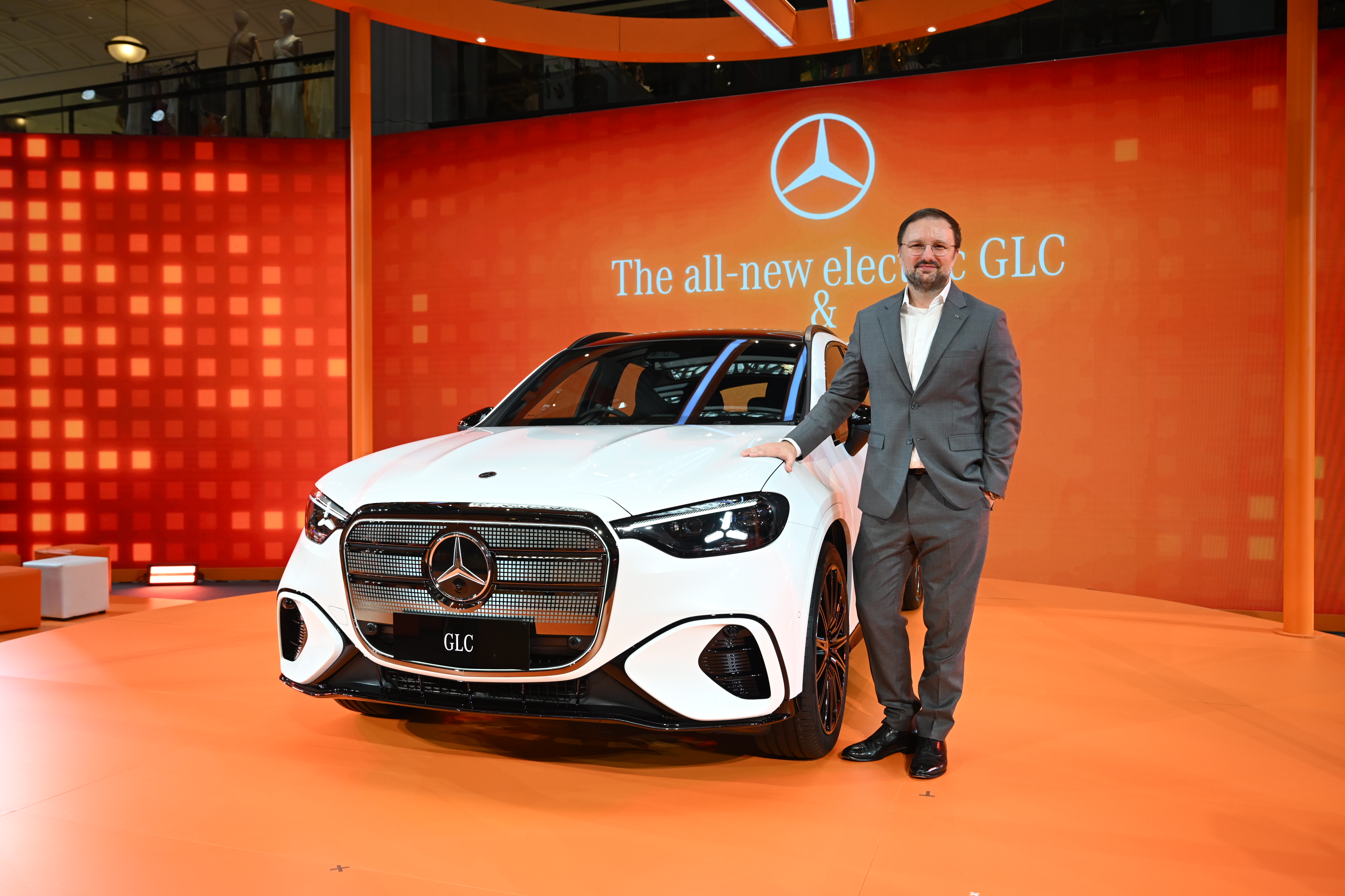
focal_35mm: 28
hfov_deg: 65.5
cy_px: 448
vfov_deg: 46.4
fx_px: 1046
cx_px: 672
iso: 800
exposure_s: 1/320
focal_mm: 28
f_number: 3.5
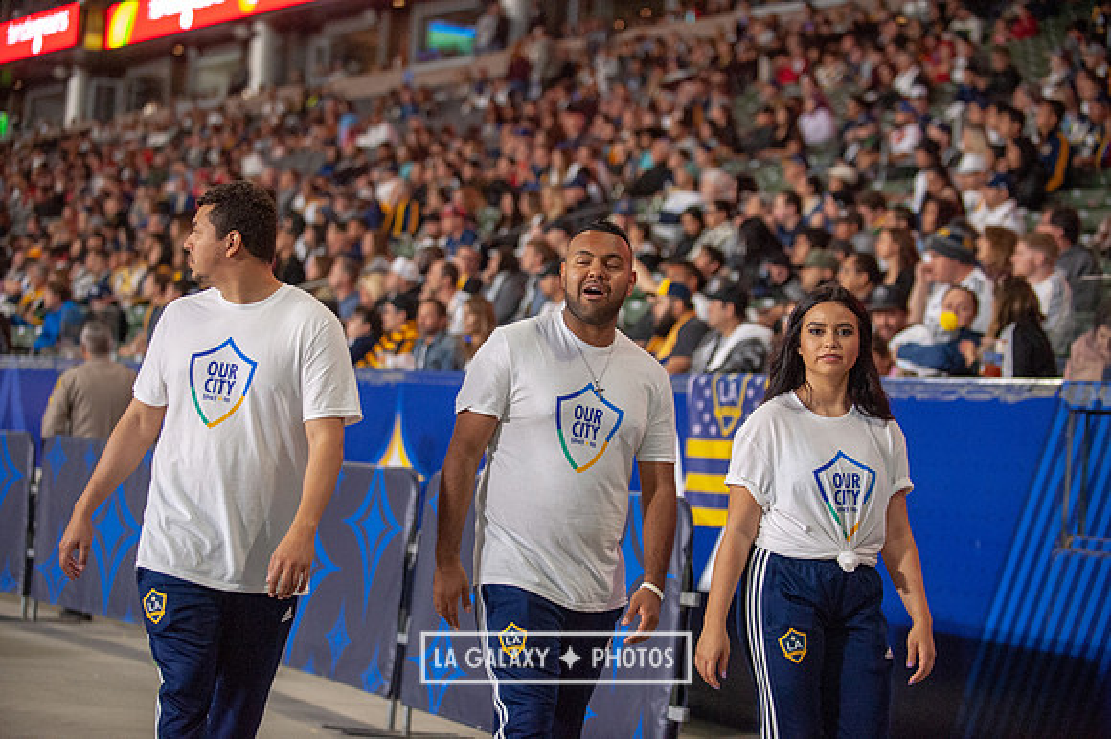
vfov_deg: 15.9
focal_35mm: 86
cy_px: 370
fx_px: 2652
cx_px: 556
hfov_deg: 23.7
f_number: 2.8
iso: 3200
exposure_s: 1/1250
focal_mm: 86
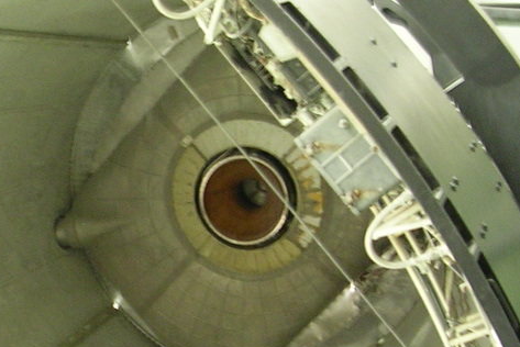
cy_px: 237
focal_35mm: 89
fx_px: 1286
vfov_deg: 15.3
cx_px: 32
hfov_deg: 22.2
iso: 100
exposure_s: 1/3.2
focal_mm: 5.8
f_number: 2.8
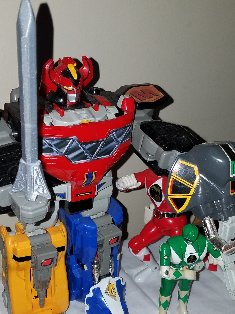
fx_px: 290
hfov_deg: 44.0
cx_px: 100
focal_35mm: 32
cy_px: 187
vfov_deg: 56.4
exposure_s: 1/50
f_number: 1.7
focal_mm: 4.2
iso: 50
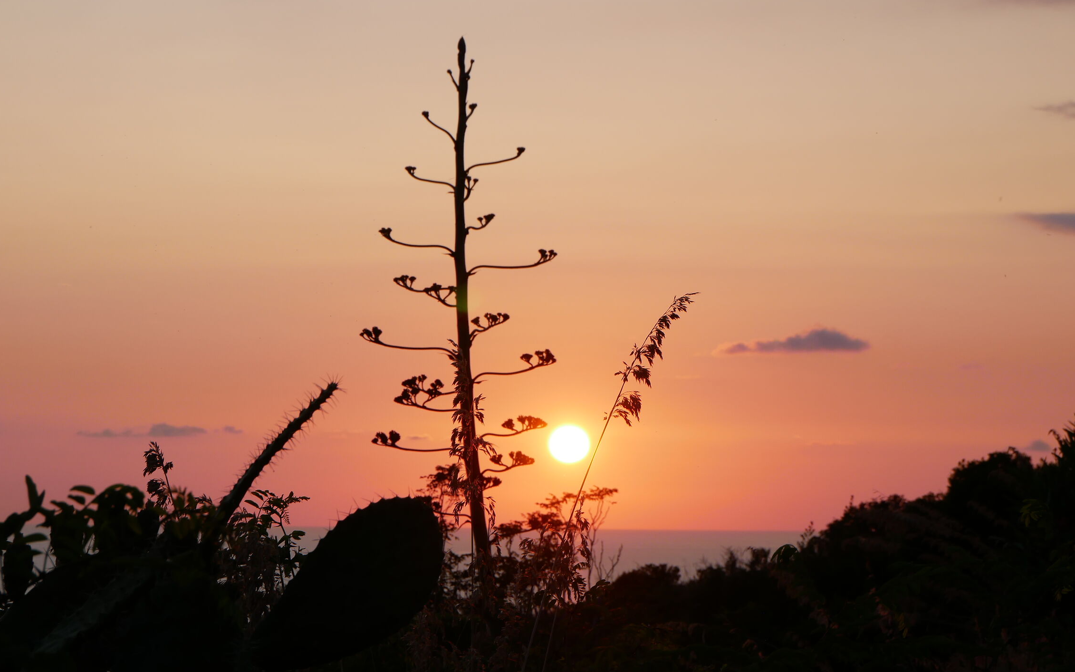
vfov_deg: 9.7
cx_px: 552
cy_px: 350
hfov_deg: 15.5
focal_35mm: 135
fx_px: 3955
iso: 200
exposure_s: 1/160
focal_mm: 60
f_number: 9
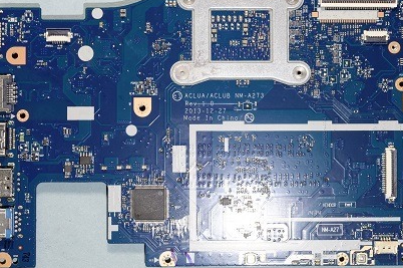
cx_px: 200
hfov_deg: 24.2
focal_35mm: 84
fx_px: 939
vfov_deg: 16.0
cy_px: 32
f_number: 8
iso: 100
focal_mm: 30
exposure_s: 1/5
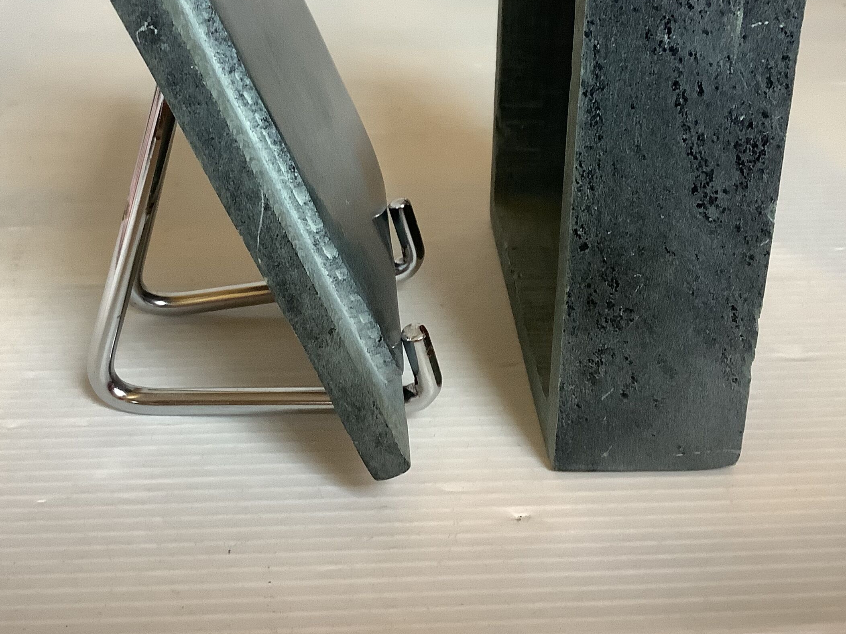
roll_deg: +0.1
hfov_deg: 39.6
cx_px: 373
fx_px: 1173
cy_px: 158
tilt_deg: -23.3
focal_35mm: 48
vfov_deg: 29.8
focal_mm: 3.3
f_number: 2.4
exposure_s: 1/50
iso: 200
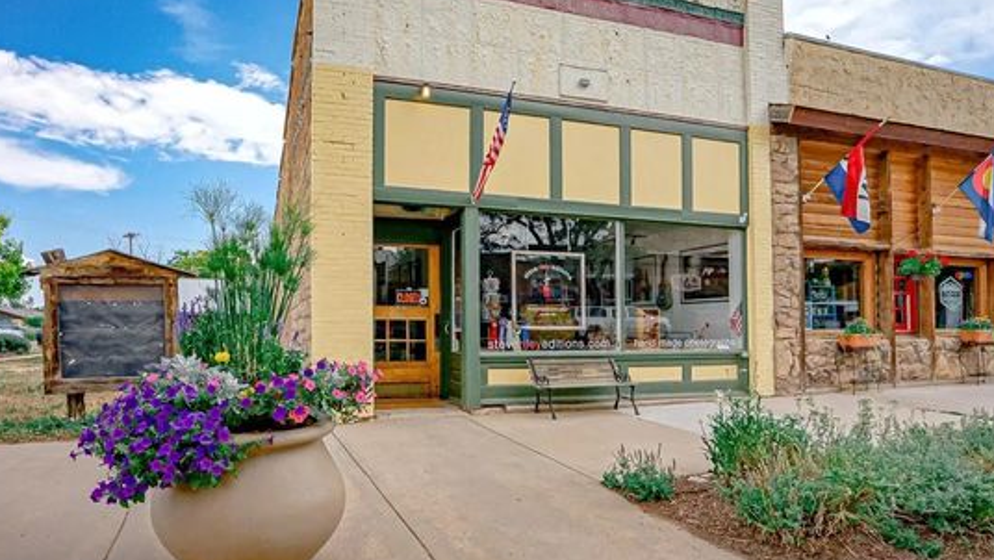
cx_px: 540
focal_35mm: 20
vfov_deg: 55.9
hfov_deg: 86.4
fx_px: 527
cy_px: 261
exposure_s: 1/350
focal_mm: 16
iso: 400
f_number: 11
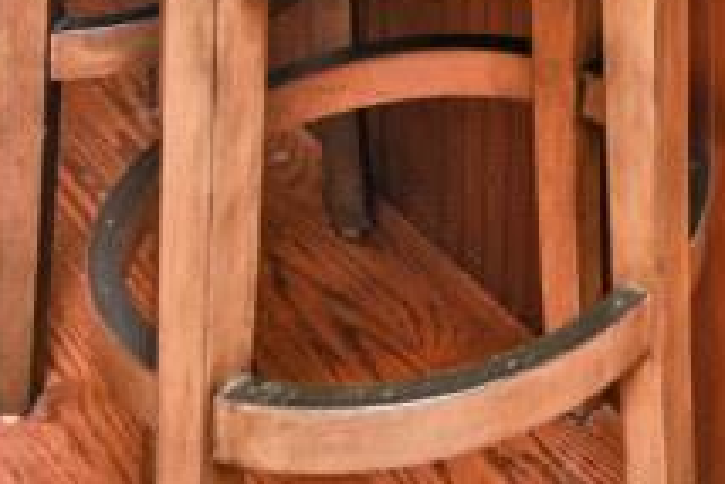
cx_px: 911
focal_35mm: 98
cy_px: -1012
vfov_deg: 10.0
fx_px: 1975
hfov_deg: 19.4
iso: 360
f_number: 4
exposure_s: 1/60
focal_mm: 14
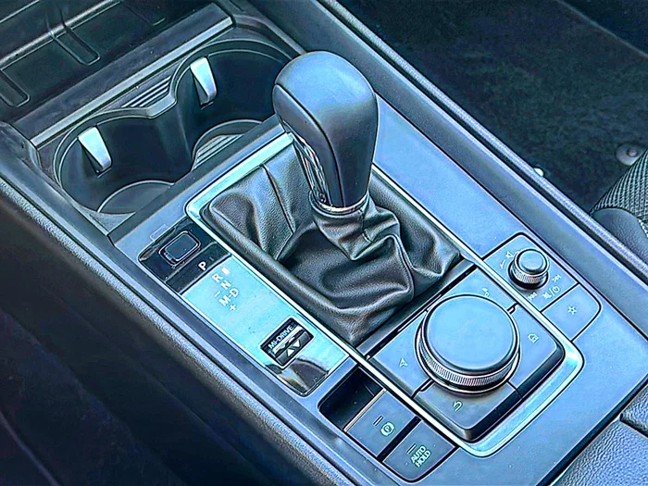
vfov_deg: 32.9
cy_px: 243
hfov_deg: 42.9
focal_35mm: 44
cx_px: 324
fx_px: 824
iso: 100
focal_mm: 6.86
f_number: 1.78
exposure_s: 1/40
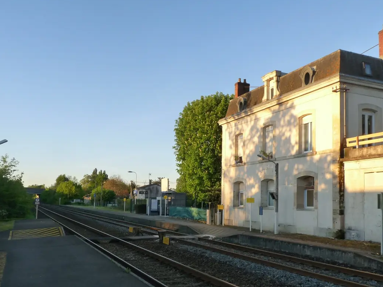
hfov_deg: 51.4
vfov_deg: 39.4
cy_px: 176
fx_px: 398
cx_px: 195
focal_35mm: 36
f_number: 4
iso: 160
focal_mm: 4.8
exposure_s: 1/200
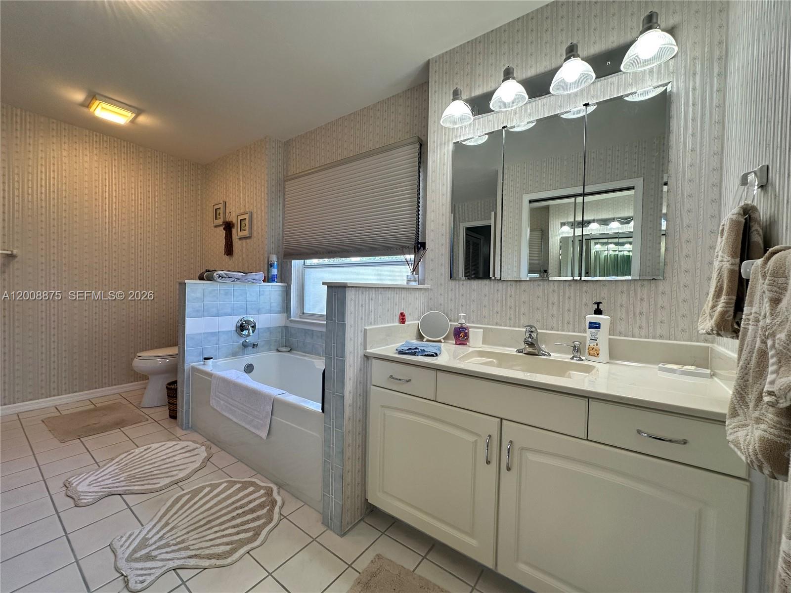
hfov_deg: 102.1
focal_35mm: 14
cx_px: 396
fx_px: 320
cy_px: 296
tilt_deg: -1.0
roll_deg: -1.3
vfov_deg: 85.7
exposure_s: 1/120
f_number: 2.2
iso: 80
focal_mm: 2.22
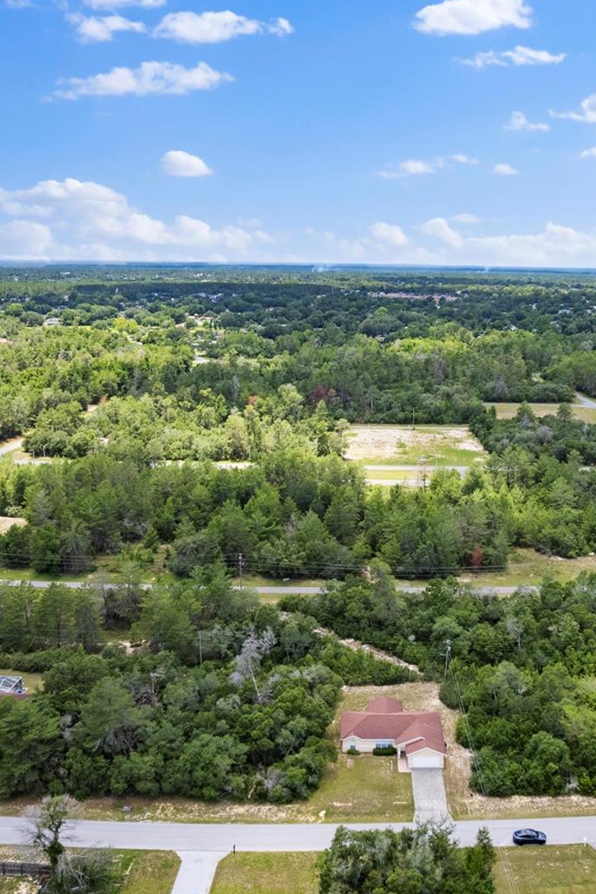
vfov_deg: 55.8
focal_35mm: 34
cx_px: 381
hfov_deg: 38.6
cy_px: 457
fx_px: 844
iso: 100
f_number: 2.8
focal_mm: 8.38
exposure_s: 1/1500
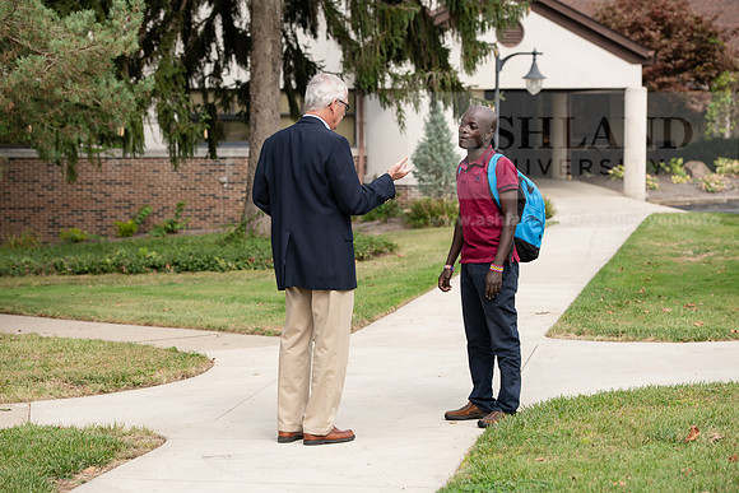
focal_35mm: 92
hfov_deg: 22.1
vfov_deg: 14.9
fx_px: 1889
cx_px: 370
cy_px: 246
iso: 250
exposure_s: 1/640
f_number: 5
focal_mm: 92
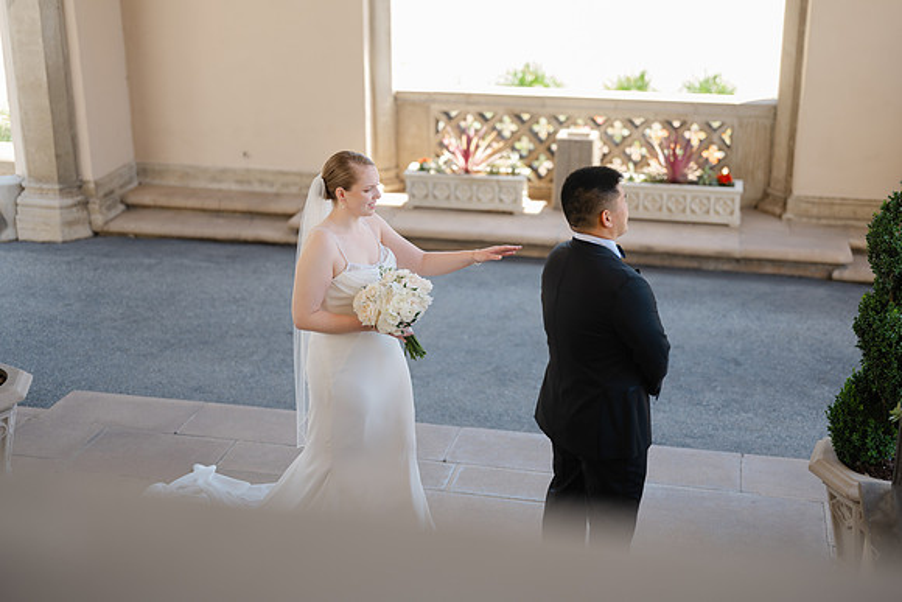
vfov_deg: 28.6
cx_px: 464
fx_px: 1179
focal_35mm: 47
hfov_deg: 41.9
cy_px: 254
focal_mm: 55
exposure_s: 1/250
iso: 80
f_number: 1.7
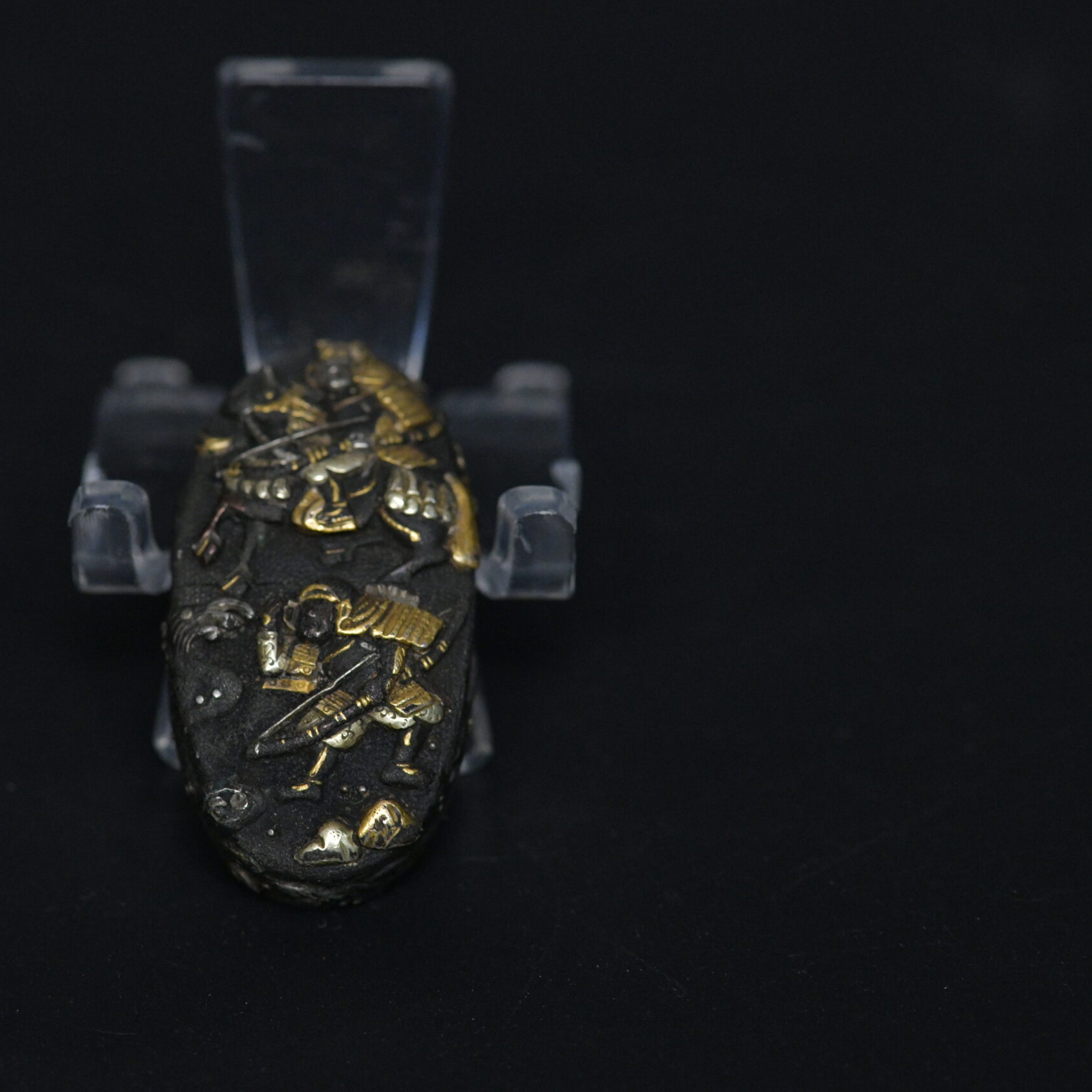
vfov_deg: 13.0
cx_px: 321
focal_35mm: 134
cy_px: 546
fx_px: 4783
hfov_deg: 13.0
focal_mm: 105
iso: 5000
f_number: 10
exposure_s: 1/125
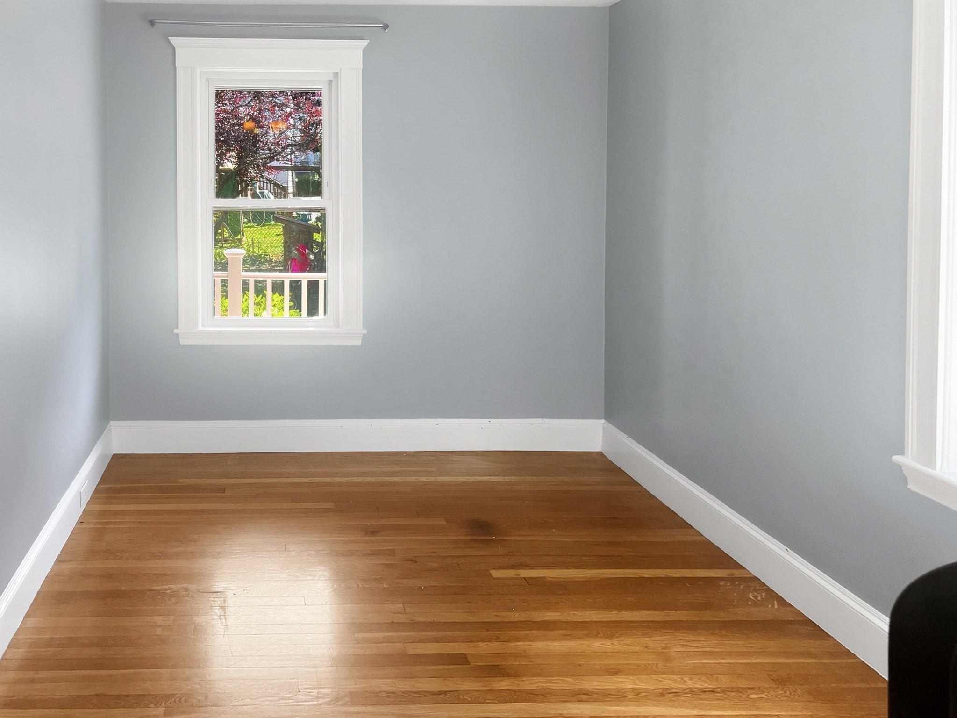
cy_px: 359
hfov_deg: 67.3
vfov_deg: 53.1
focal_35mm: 26
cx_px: 478
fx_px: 719
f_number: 1.5
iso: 80
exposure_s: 1/120
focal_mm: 5.7
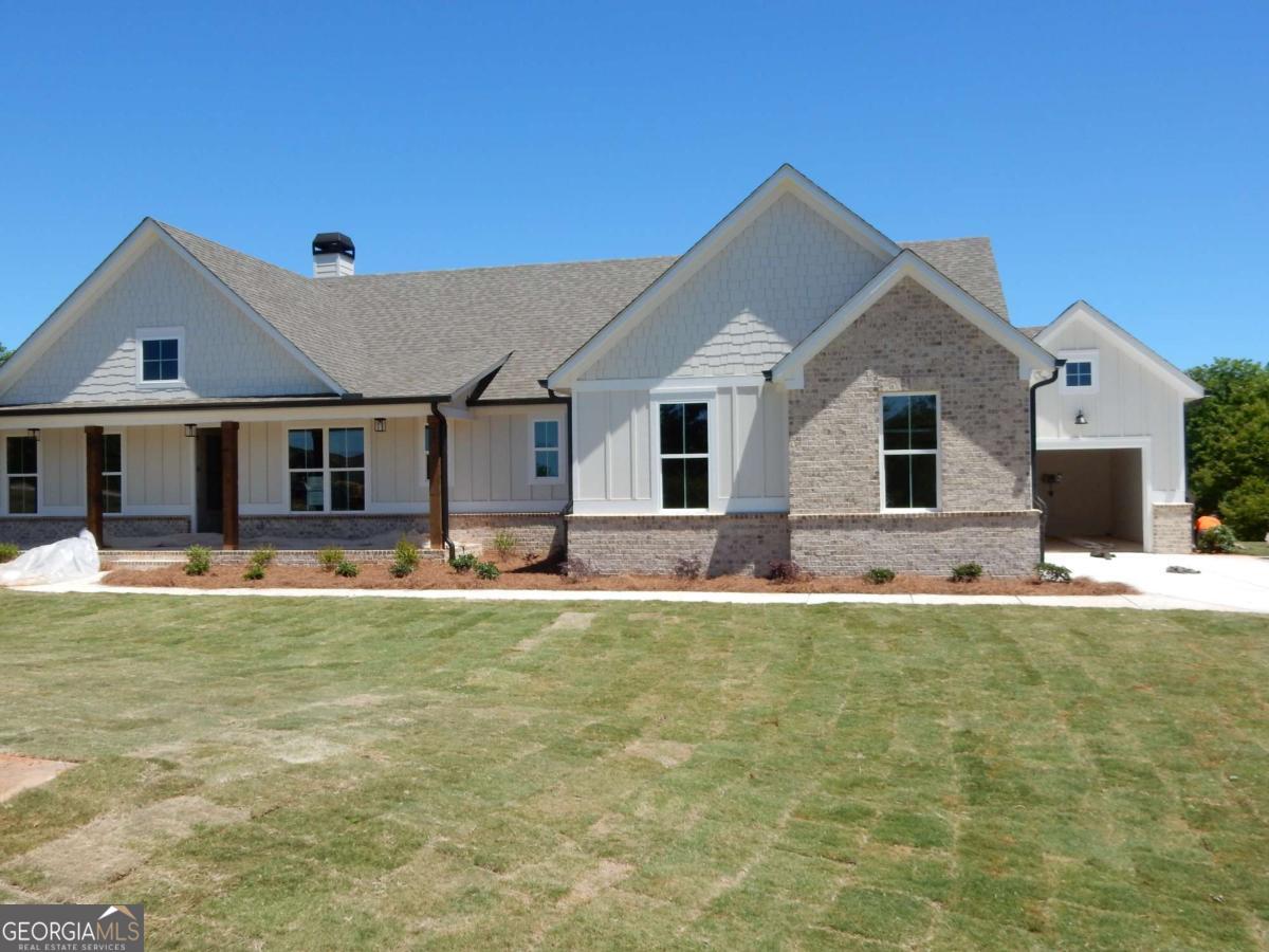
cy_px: 476
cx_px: 634
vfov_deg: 46.8
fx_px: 1100
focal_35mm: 30
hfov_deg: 60.0
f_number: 4
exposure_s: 1/1000
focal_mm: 5.4
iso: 125
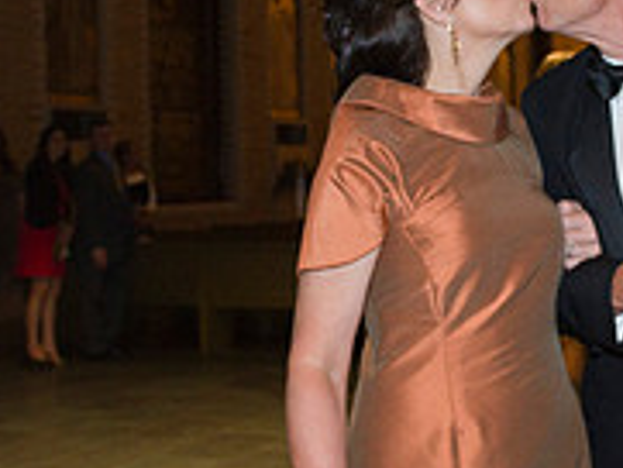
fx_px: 1333
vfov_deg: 19.9
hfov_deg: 25.8
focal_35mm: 74
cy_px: 155
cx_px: 499
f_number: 5
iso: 1600
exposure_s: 1/80
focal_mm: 24
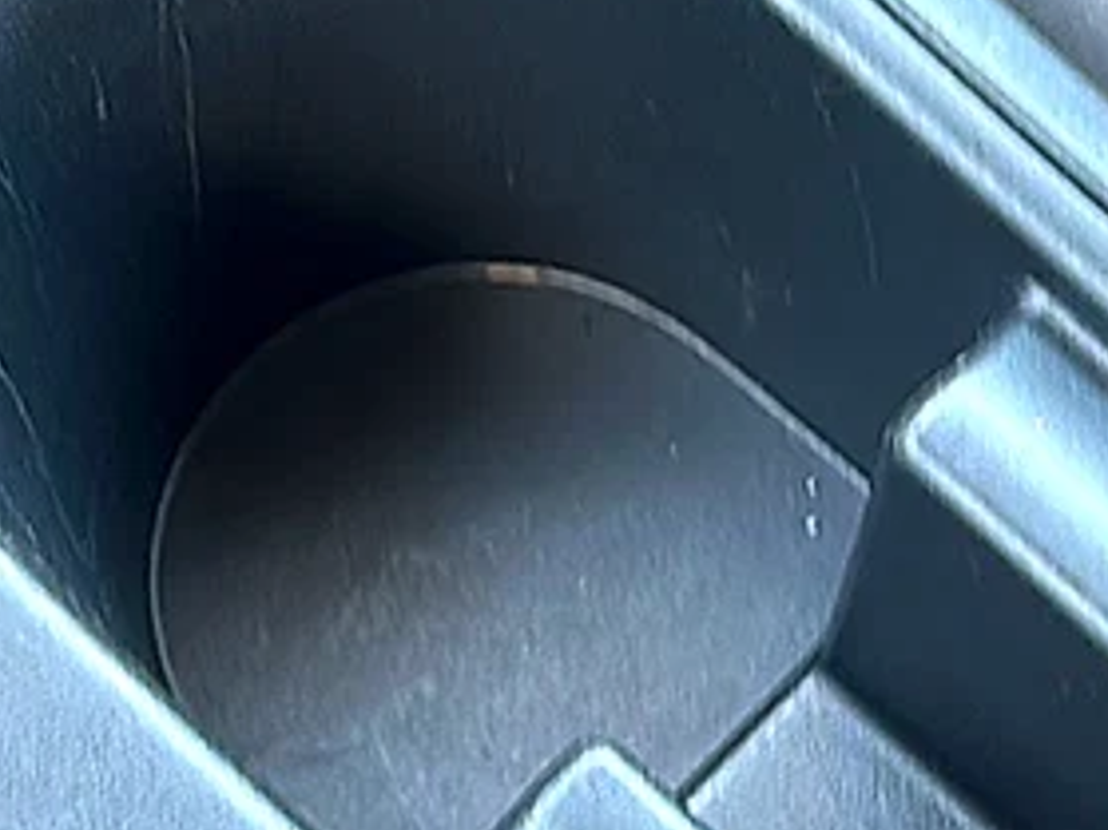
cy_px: 761
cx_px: 786
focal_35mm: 108
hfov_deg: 18.1
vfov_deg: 13.6
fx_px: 3455
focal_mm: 6.86
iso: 80
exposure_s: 1/40
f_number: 1.78
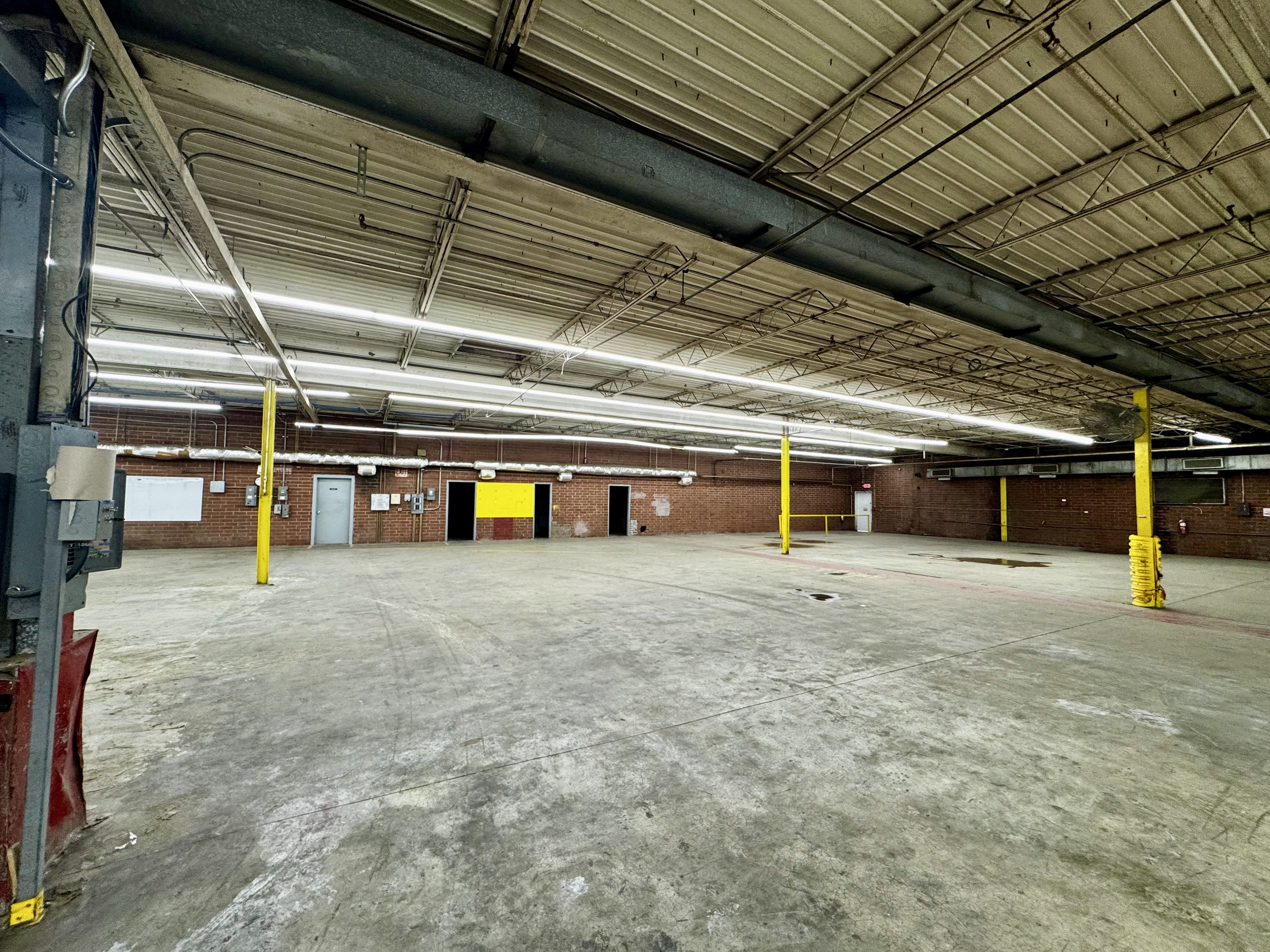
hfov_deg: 102.1
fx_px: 514
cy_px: 476
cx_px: 635
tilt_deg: +1.9
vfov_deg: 85.7
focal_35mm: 14
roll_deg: -0.9
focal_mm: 2.22
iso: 160
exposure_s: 1/120
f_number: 2.2
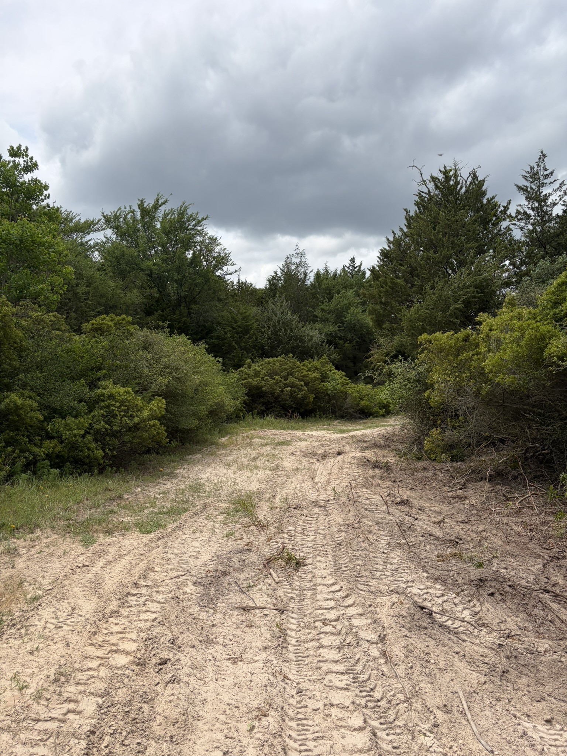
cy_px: 378
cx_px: 284
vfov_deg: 67.3
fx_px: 568
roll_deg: -2.0
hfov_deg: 53.1
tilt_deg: -5.9
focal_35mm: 26
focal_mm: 5.96
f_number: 1.6
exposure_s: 1/4329
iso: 50
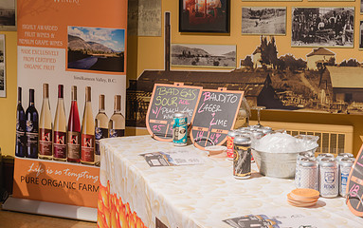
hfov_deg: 37.1
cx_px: 245
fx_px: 535
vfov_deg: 23.9
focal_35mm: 54
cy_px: 78
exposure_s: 1/1.67
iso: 110
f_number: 8
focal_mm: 35
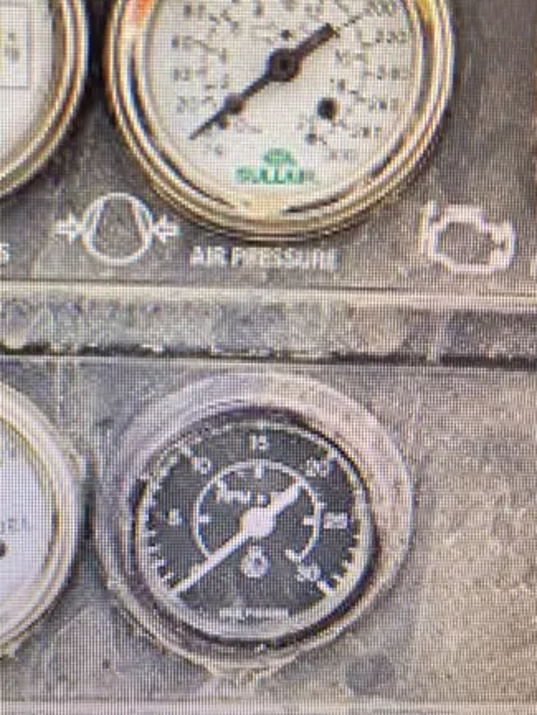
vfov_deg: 42.8
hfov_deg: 31.9
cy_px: 303
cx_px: 96
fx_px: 910
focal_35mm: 44
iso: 125
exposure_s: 1/60
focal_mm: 4.25
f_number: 1.8
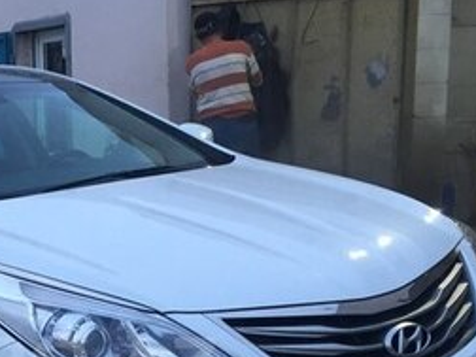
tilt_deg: -11.9
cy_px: 366
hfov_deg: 24.7
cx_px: 23
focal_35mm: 76
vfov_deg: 18.8
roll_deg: +1.6
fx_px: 1045
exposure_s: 1/33
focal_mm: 4.15
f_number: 2.2
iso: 100
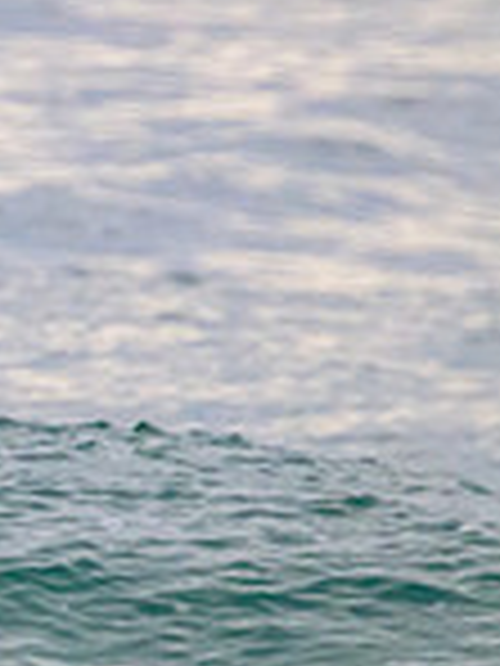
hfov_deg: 0.5
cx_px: -752
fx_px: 58008
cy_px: 709
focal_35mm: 3012
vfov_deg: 0.7
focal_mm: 800
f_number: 11
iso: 11400
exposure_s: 1/2000
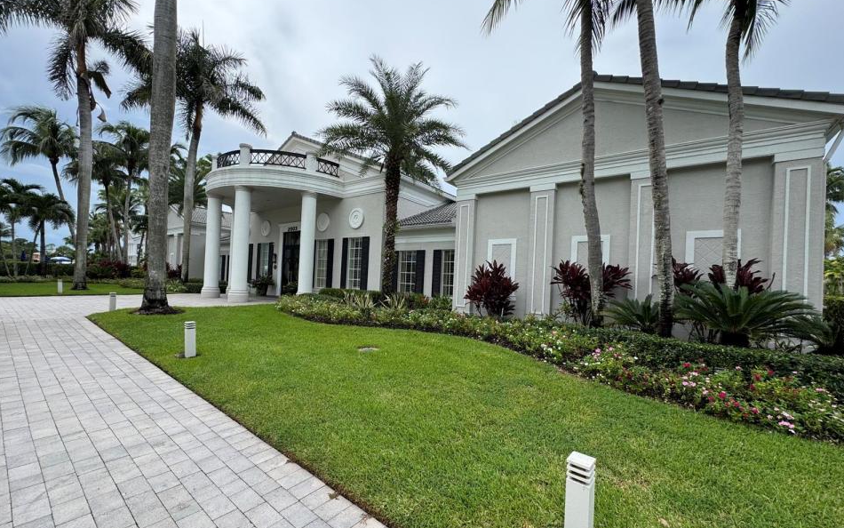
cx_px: 424
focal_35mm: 15
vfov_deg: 74.7
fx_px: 345
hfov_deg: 101.5
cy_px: 278
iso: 40
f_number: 2.2
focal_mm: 2.22
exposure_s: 1/631
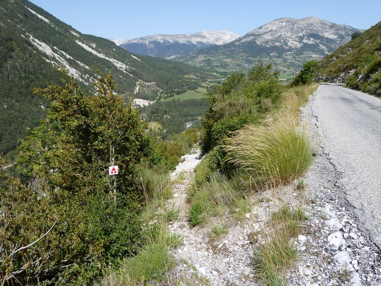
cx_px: 190
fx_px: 275
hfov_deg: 69.4
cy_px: 143
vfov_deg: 54.9
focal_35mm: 25
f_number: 4.5
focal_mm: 4.1
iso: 80
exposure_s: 1/400
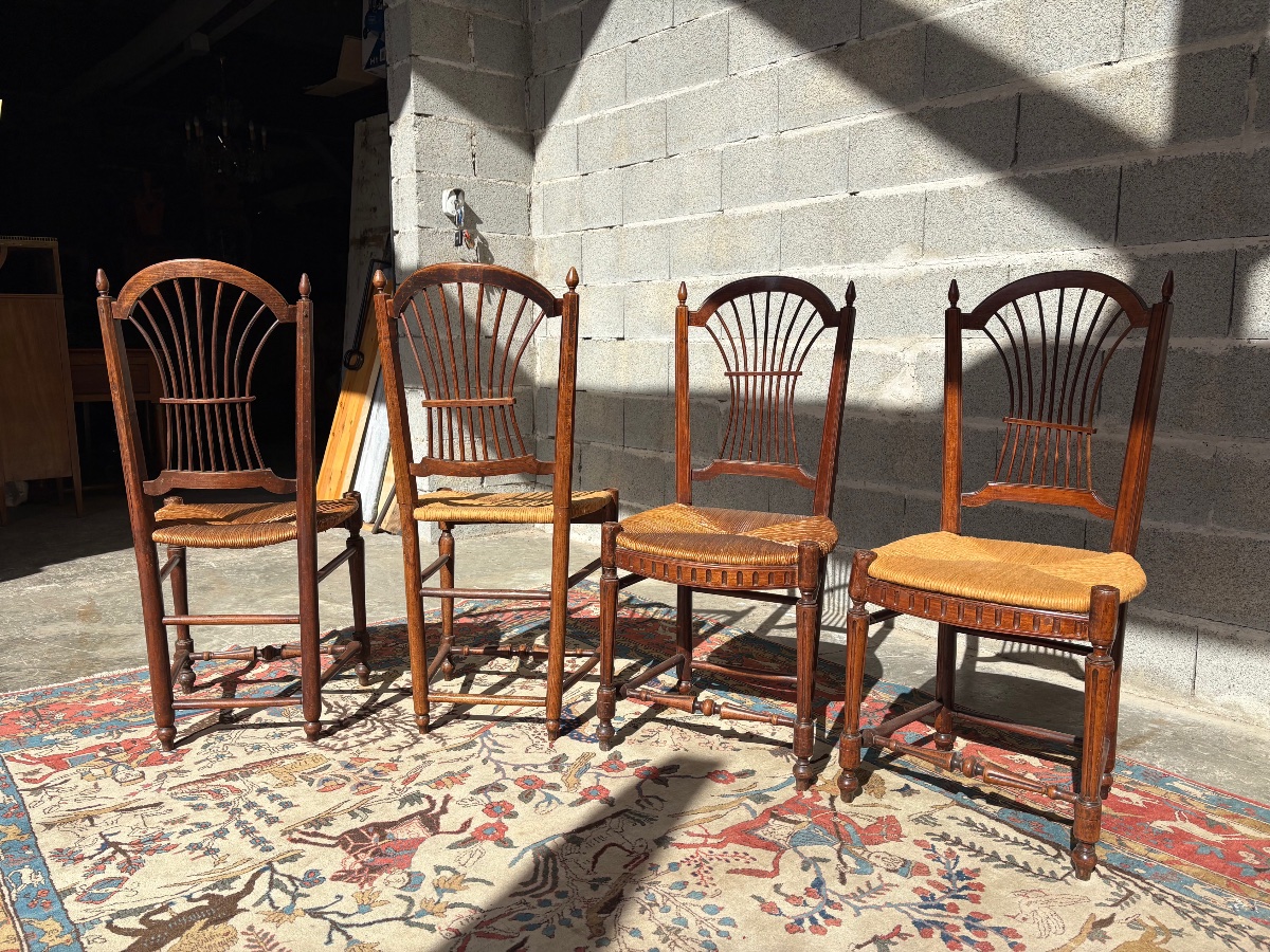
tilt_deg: -8.1
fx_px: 954
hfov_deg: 67.3
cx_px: 635
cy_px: 476
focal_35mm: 26
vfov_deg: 53.1
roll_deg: -0.4
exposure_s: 1/3448
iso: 50
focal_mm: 5.96
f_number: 1.6
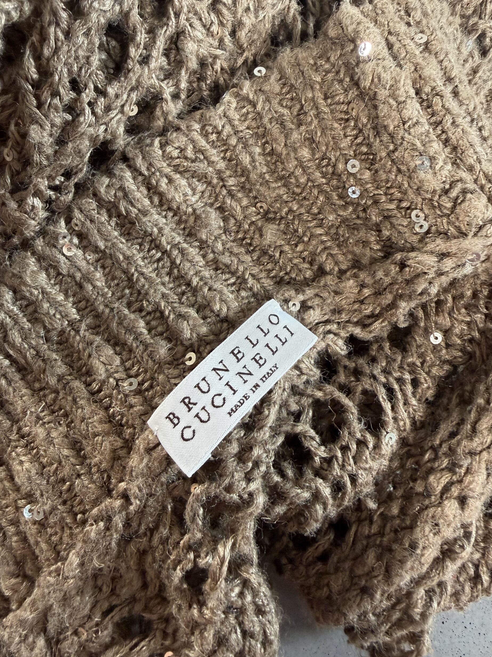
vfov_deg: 69.4
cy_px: 323
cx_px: 243
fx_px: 474
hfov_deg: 54.9
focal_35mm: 25
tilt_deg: -73.8
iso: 250
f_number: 2.2
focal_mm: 2.22
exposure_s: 1/121
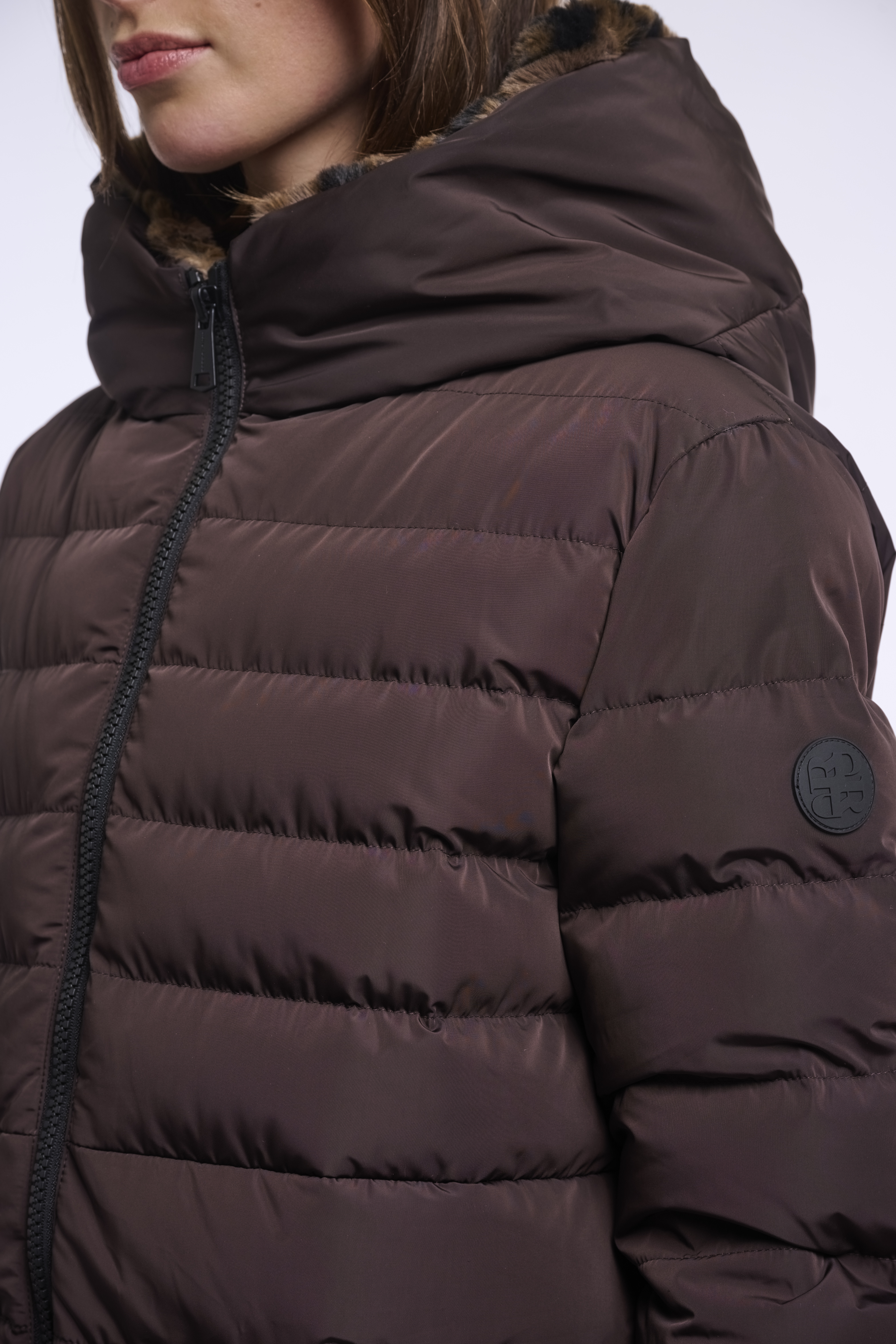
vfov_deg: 27.0
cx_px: 448
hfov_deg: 18.2
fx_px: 2800
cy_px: 672
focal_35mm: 75
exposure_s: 1/160
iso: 125
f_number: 8
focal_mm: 75
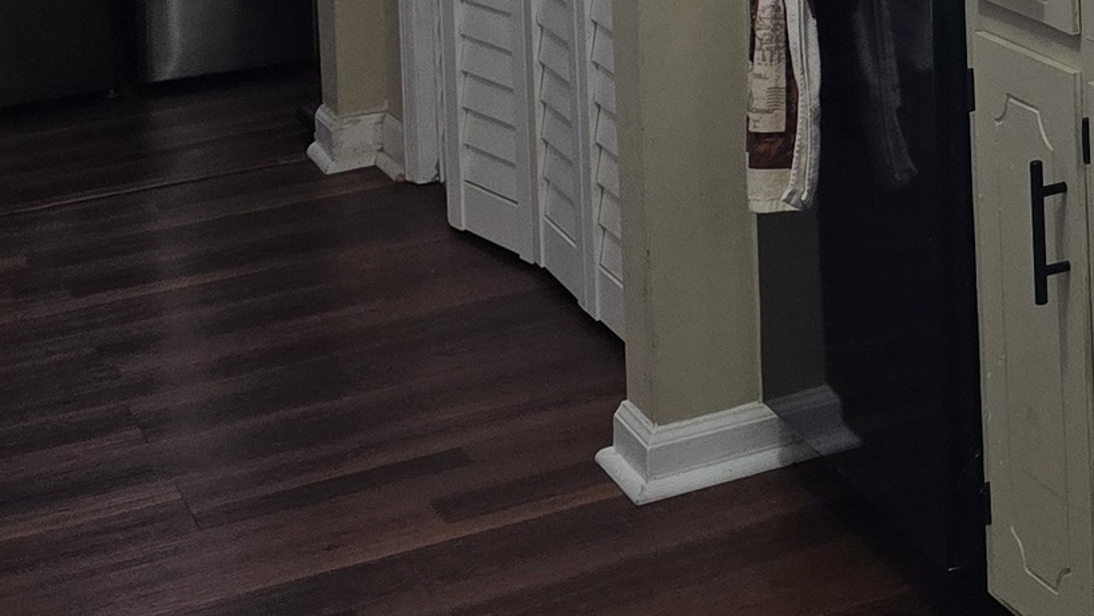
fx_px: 2727
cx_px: 1533
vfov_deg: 11.7
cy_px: -557
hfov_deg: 20.2
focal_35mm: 94
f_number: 1.7
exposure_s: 1/120
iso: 100
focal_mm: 6.3
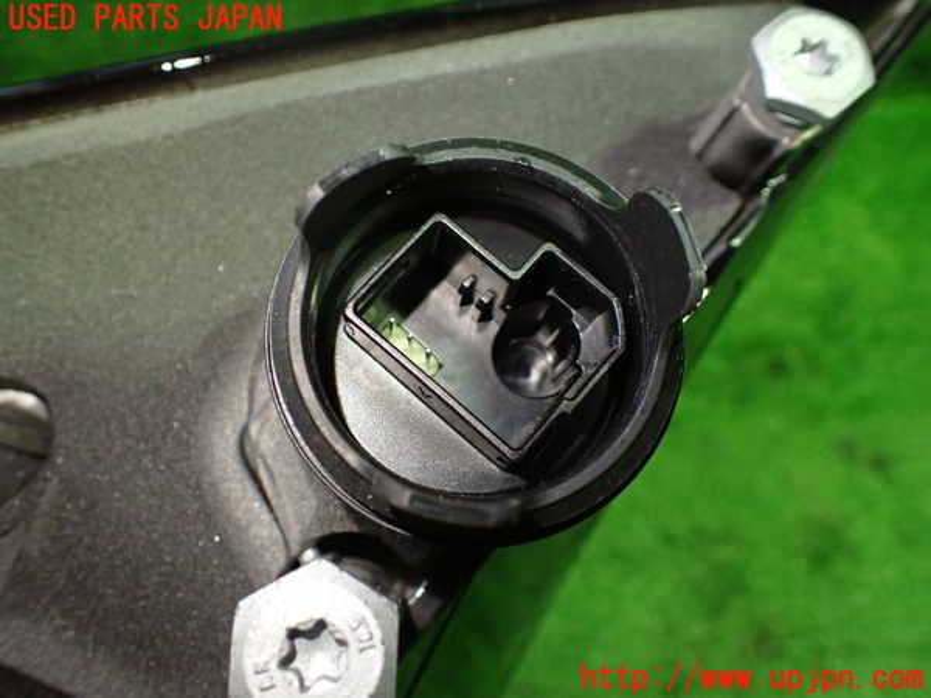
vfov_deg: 46.8
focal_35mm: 30
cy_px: 349
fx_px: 807
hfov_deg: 60.0
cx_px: 466
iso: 800
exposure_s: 1/125
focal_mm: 5.4
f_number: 2.3
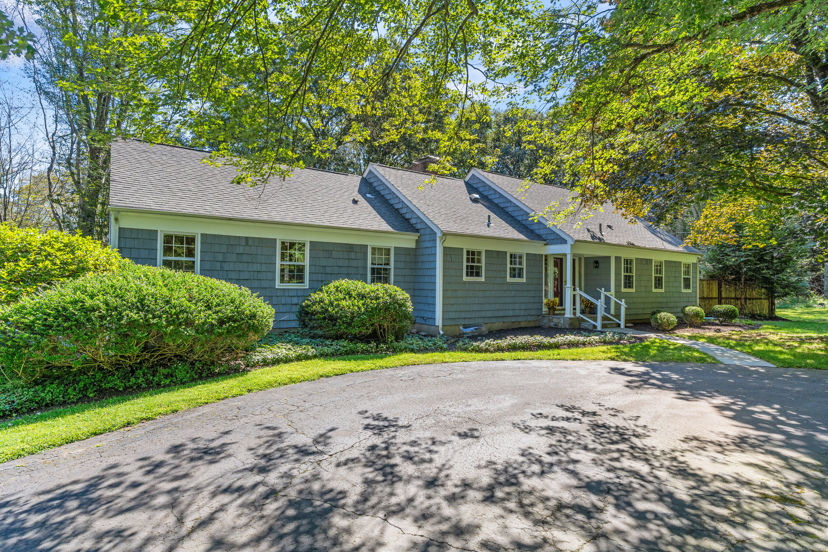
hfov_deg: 84.0
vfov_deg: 61.9
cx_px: 414
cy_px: 276
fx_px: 460
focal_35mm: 20
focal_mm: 20
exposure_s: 1/250
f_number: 8
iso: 320
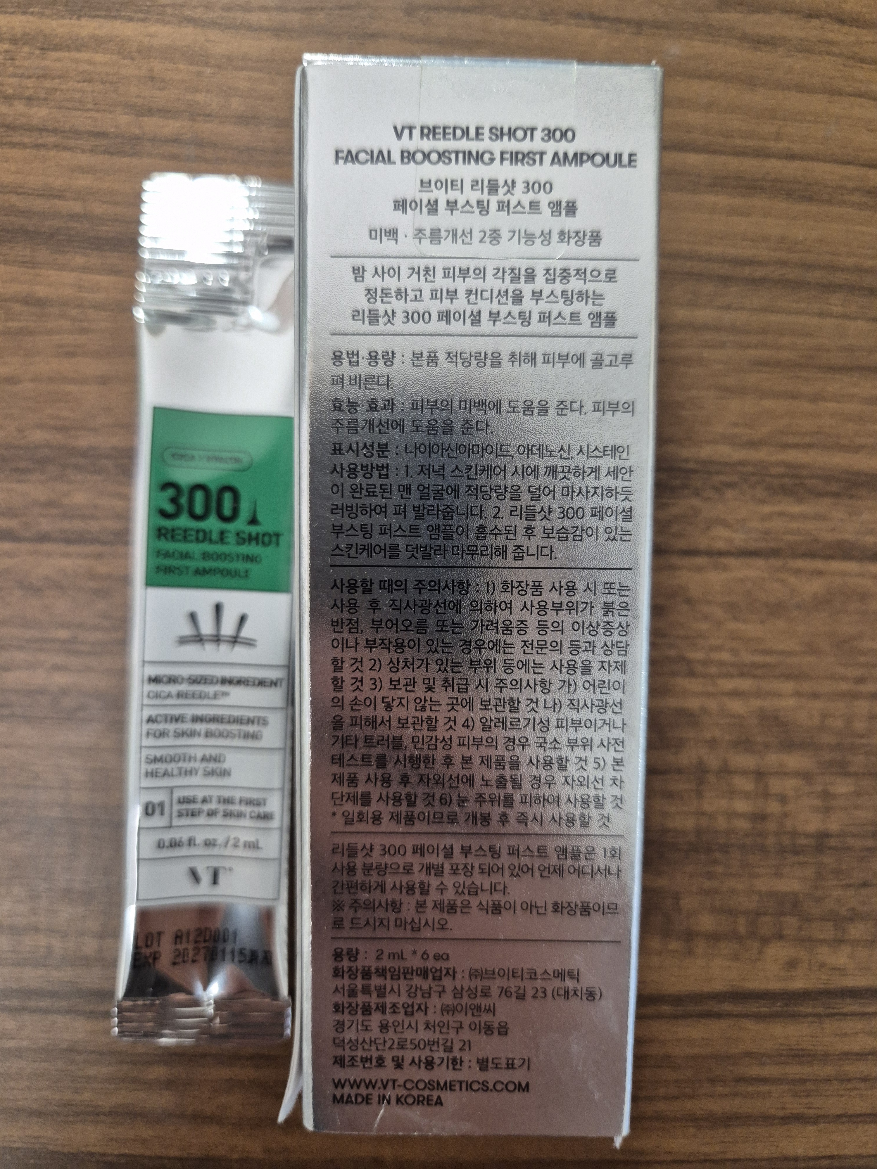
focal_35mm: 23
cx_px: 438
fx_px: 777
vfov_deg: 73.9
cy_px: 584
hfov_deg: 58.9
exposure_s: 1/120
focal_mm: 5.4
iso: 400
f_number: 1.8
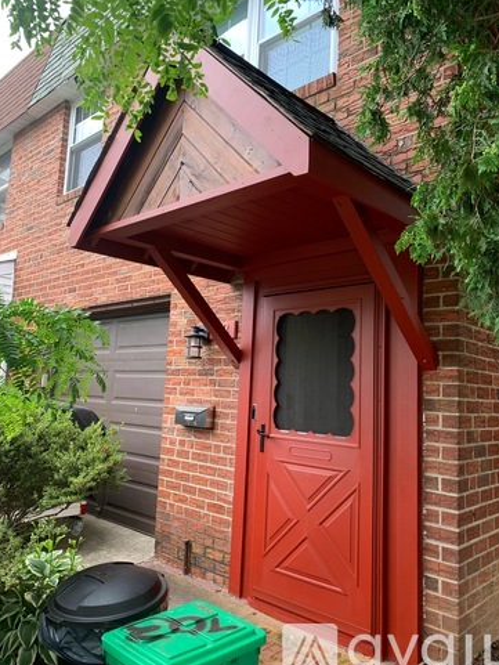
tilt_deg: +5.3
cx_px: 247
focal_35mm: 27
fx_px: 519
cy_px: 333
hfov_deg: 51.4
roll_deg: -3.7
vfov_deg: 65.3
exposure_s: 1/121
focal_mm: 4.25
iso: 25
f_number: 1.8
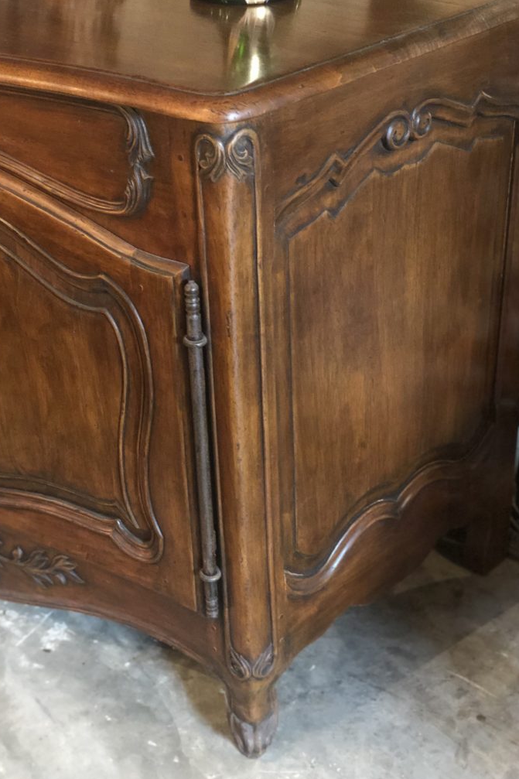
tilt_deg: -31.1
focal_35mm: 55
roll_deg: +1.9
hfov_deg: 24.6
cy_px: 393
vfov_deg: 36.3
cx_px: 249
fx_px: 1190
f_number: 2.4
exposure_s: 1/8
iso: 200
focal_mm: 6
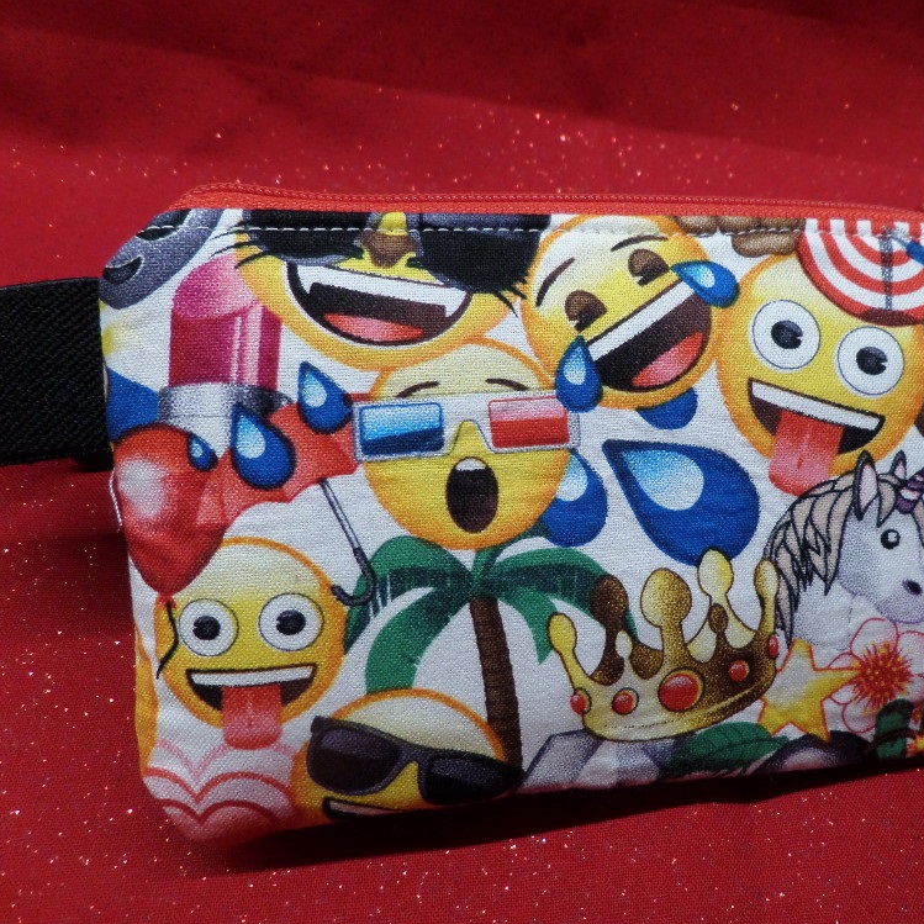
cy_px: 463
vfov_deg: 55.6
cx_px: 630
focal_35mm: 29
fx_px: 876
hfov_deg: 54.3
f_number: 3.1
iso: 160
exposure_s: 1/30
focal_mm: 4.3
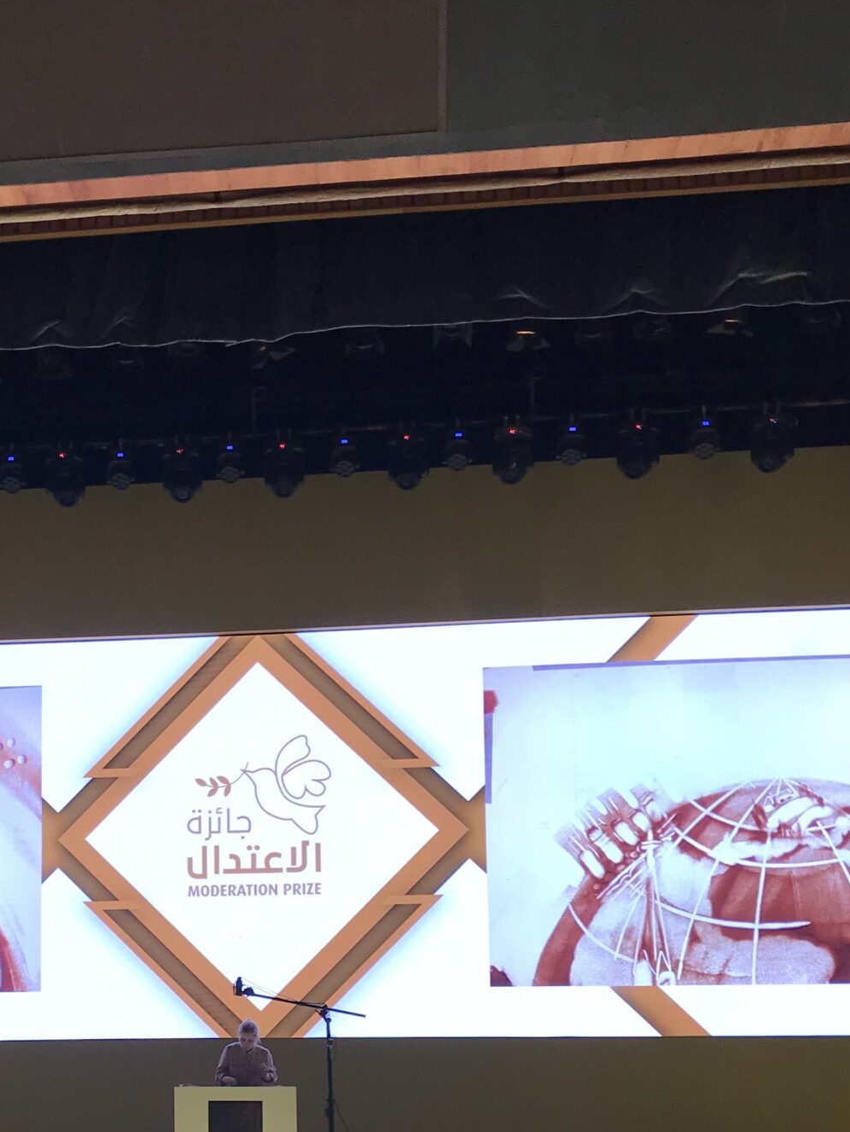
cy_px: 911
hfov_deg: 26.4
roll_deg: +0.0
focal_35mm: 54
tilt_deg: +5.5
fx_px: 1767
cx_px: 137
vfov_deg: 34.4
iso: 25
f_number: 1.8
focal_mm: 3.99
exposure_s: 1/40
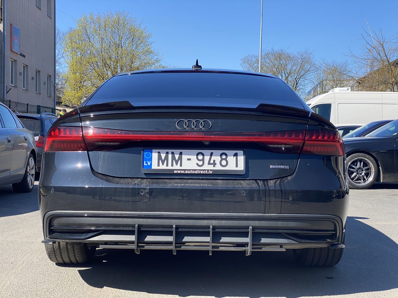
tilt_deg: -1.4
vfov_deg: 28.0
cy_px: 149
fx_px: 598
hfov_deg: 36.8
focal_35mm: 52
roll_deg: -1.3
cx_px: 199
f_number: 2
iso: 20
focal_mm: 6
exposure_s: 1/1043
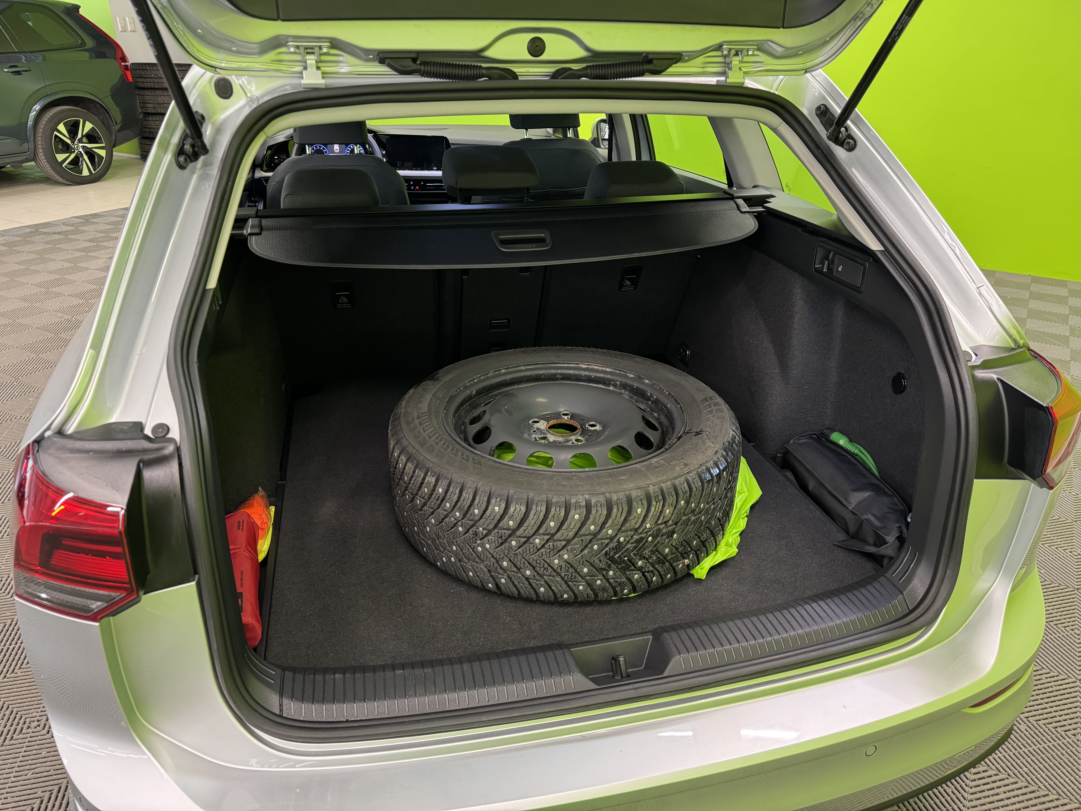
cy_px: 406
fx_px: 749
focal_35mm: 24
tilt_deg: -25.9
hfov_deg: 71.6
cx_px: 540
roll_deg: -0.6
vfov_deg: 56.8
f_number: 1.78
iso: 500
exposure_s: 1/50
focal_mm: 6.76
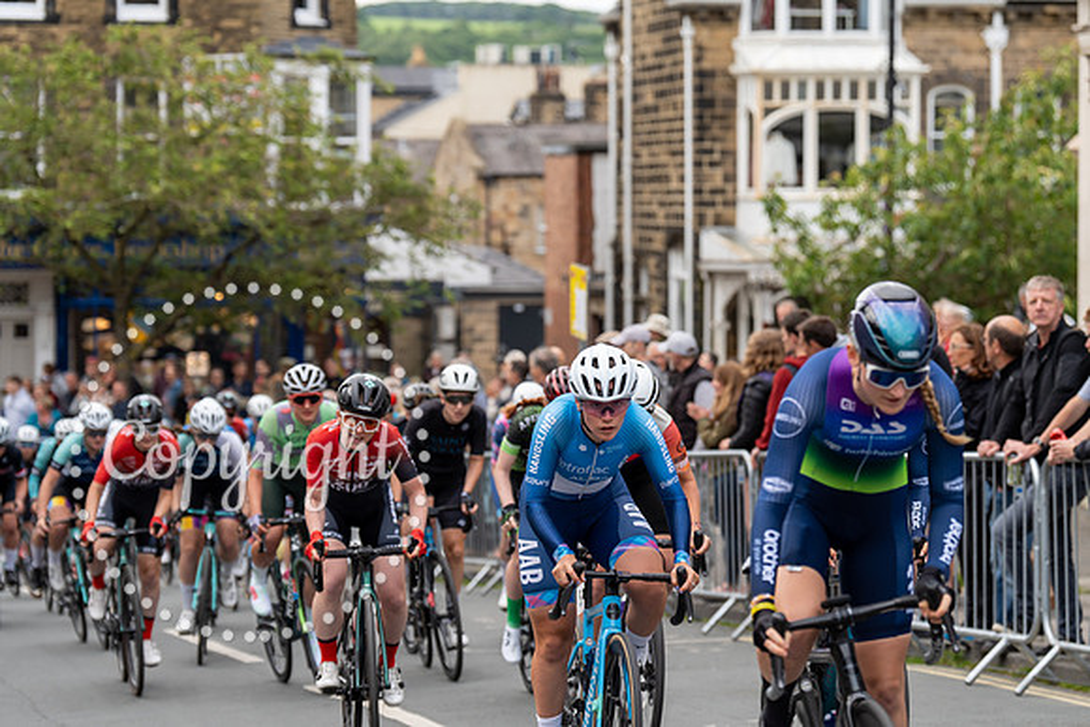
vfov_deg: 12.6
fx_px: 3301
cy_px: 364
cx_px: 545
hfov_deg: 18.8
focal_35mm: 109
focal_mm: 109
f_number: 3.5
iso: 500
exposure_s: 1/500
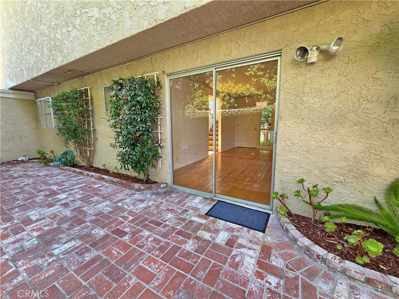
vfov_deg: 89.9
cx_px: 200
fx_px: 150
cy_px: 150
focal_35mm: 13
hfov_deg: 106.2
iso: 100
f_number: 2.2
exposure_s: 1/120
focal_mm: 2.2
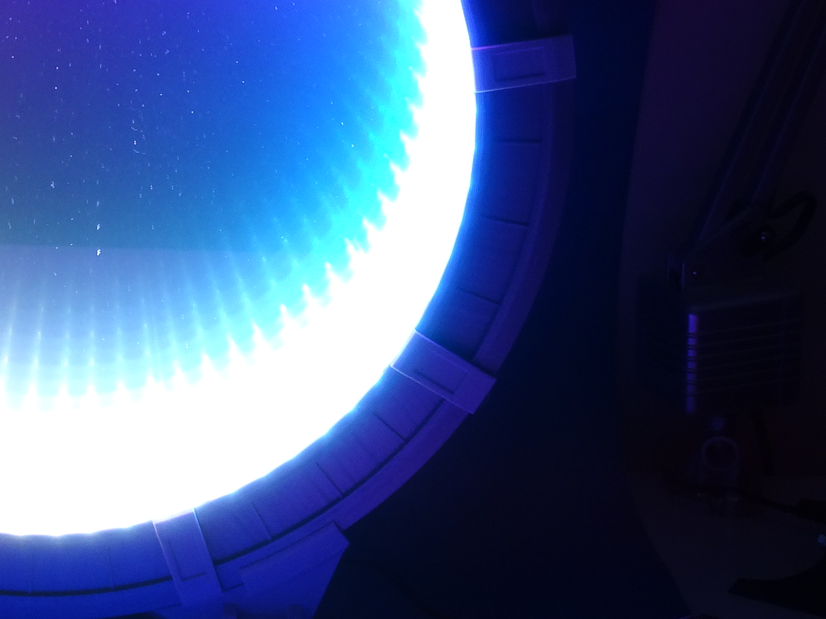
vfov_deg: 16.5
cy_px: 147
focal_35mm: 89
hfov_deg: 21.6
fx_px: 2124
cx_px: 94
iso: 80
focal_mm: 6.17
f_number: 6.3
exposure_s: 2
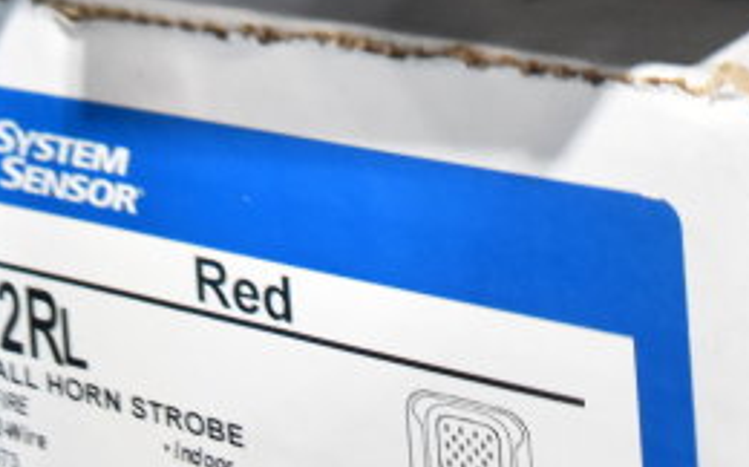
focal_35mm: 97
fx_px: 1978
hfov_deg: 21.4
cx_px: 403
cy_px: -702
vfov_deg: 11.0
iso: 800
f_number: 3.5
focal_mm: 18
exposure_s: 1/30
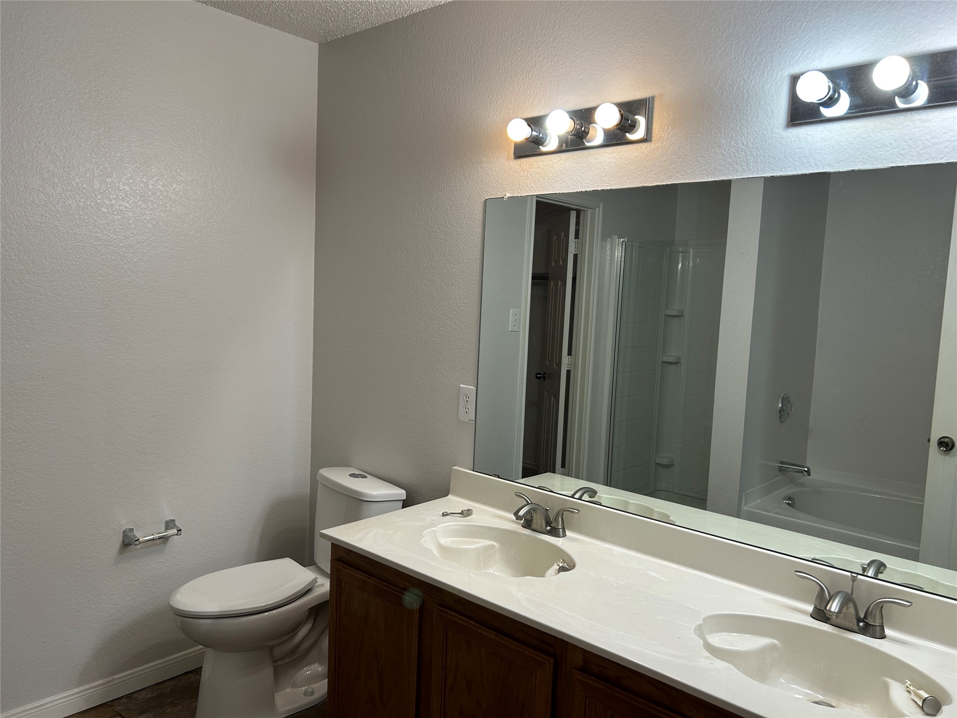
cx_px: 478
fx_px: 719
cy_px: 359
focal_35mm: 26
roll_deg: -1.4
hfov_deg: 67.3
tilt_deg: -5.6
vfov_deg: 53.1
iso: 32
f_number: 1.5
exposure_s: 1/120
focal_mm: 5.7
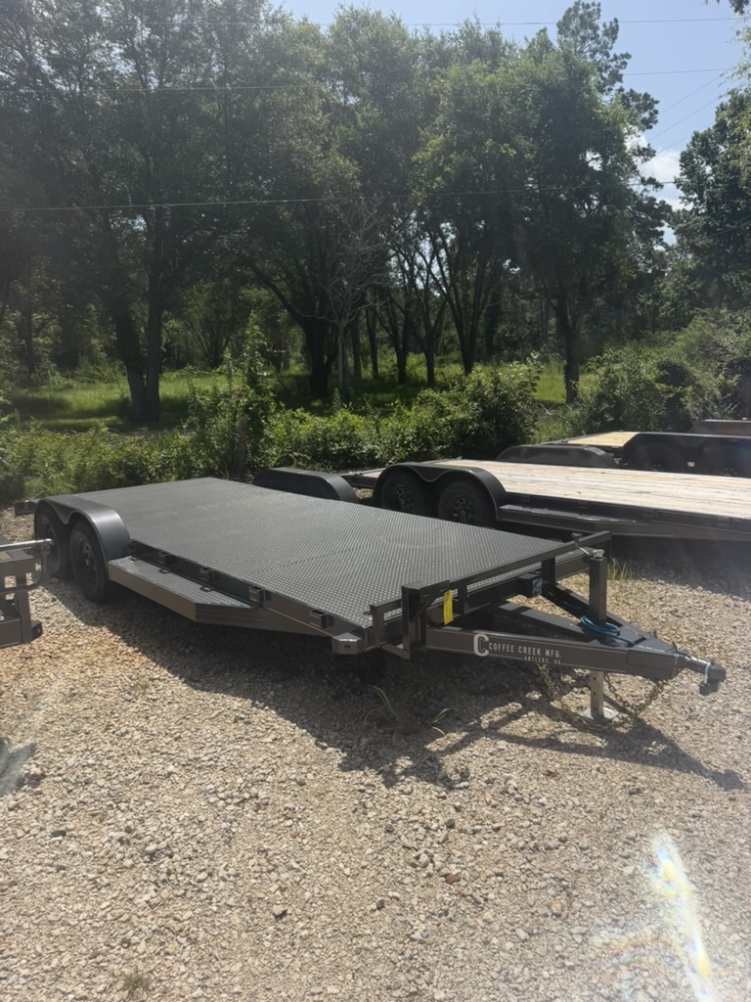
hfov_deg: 56.8
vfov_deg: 71.6
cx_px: 376
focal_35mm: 24
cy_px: 501
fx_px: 694
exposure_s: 1/5319
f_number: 1.78
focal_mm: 6.76
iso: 80
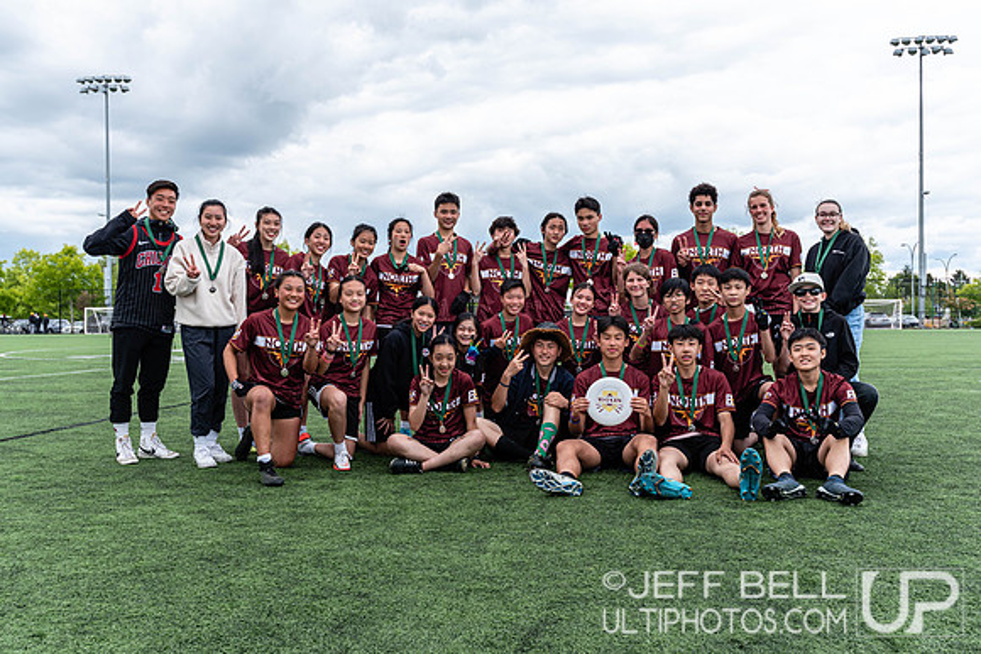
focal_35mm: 34
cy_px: 327
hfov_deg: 55.8
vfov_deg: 38.9
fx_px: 927
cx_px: 490
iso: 220
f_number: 6.3
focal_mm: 34
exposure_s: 1/320
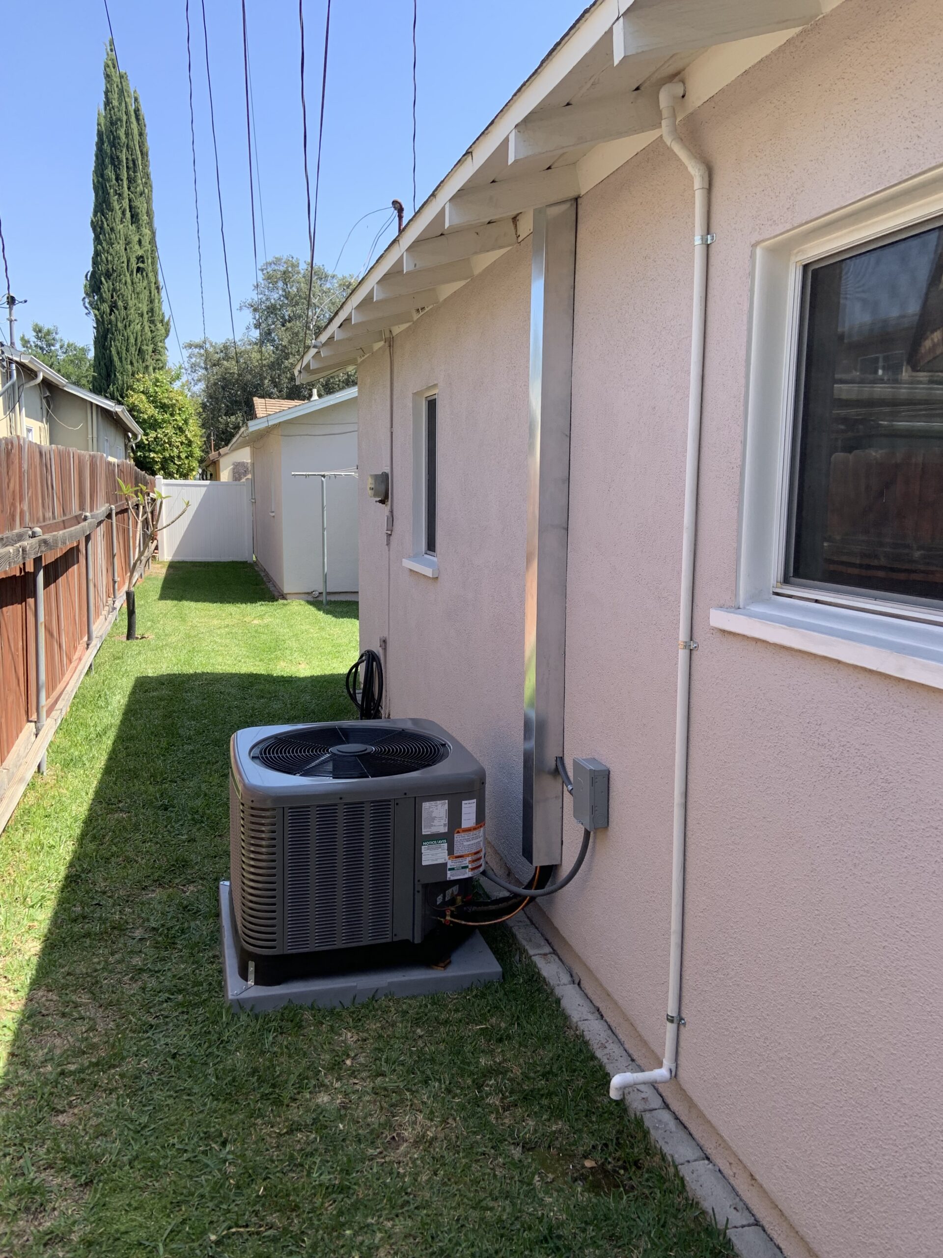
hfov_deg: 53.1
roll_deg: -0.7
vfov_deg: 67.3
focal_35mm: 26
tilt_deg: -9.5
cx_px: 472
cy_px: 629
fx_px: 944
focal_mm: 4.25
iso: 25
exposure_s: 1/543
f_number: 1.8
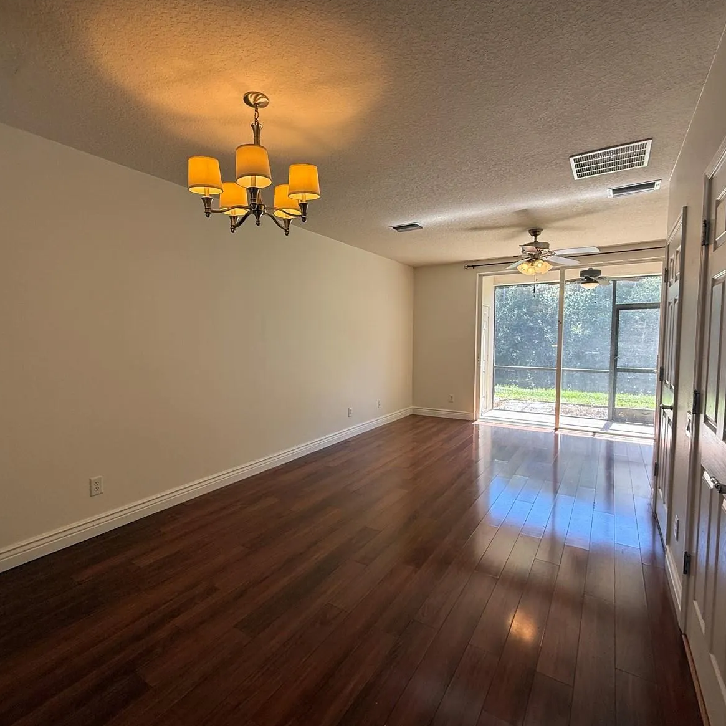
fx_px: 403
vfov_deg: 84.0
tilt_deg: -2.8
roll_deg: -0.4
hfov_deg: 83.9
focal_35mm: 17
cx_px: 348
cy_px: 365
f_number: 2.2
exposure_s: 1/120
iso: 64
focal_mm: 2.22
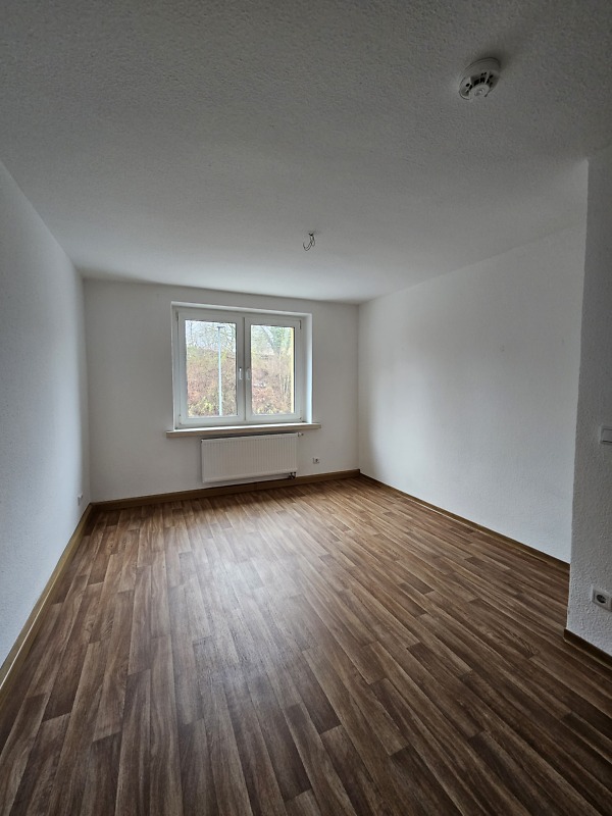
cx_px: 306
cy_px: 408
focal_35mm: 13
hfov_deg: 89.9
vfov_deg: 106.2
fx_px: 306
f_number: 2.2
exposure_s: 1/50
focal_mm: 2.2
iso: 200
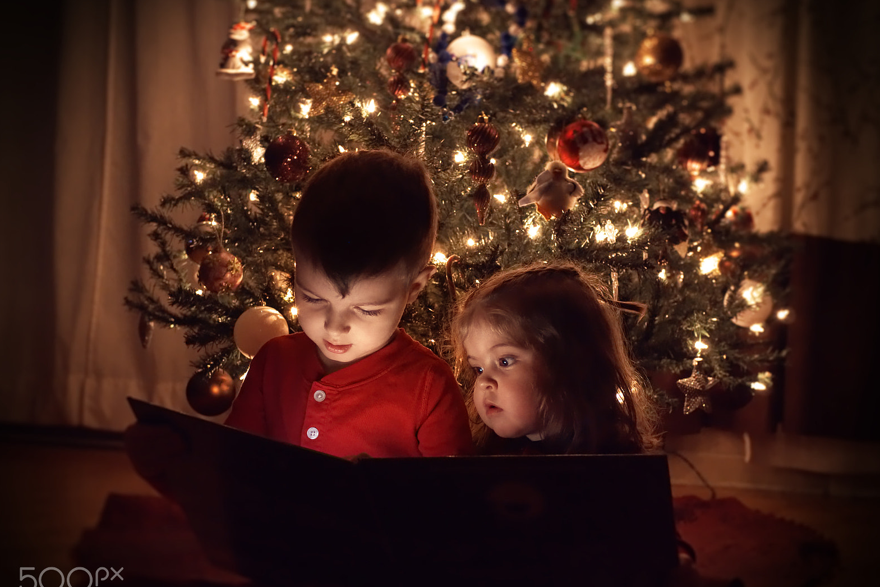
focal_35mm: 53
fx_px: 1295
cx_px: 433
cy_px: 317
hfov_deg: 37.5
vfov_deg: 25.5
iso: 800
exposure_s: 1/15
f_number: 3.3
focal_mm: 25
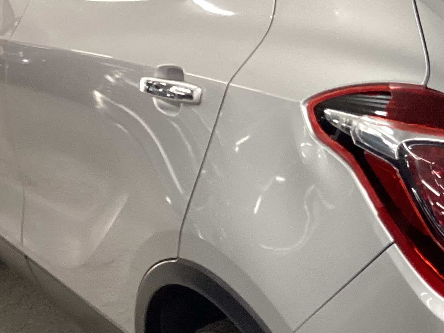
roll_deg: +0.3
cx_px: 453
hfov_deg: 22.1
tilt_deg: -18.8
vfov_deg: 17.4
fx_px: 1090
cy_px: 177
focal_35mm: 85
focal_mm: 3.3
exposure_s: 1/60
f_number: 2.4
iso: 200
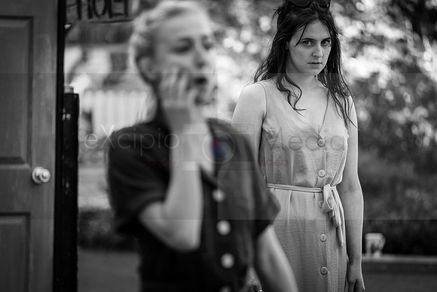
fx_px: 2266
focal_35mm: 187
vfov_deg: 7.4
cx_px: 210
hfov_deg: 11.0
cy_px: 175
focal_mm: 156
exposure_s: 1/160
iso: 160
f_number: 2.8
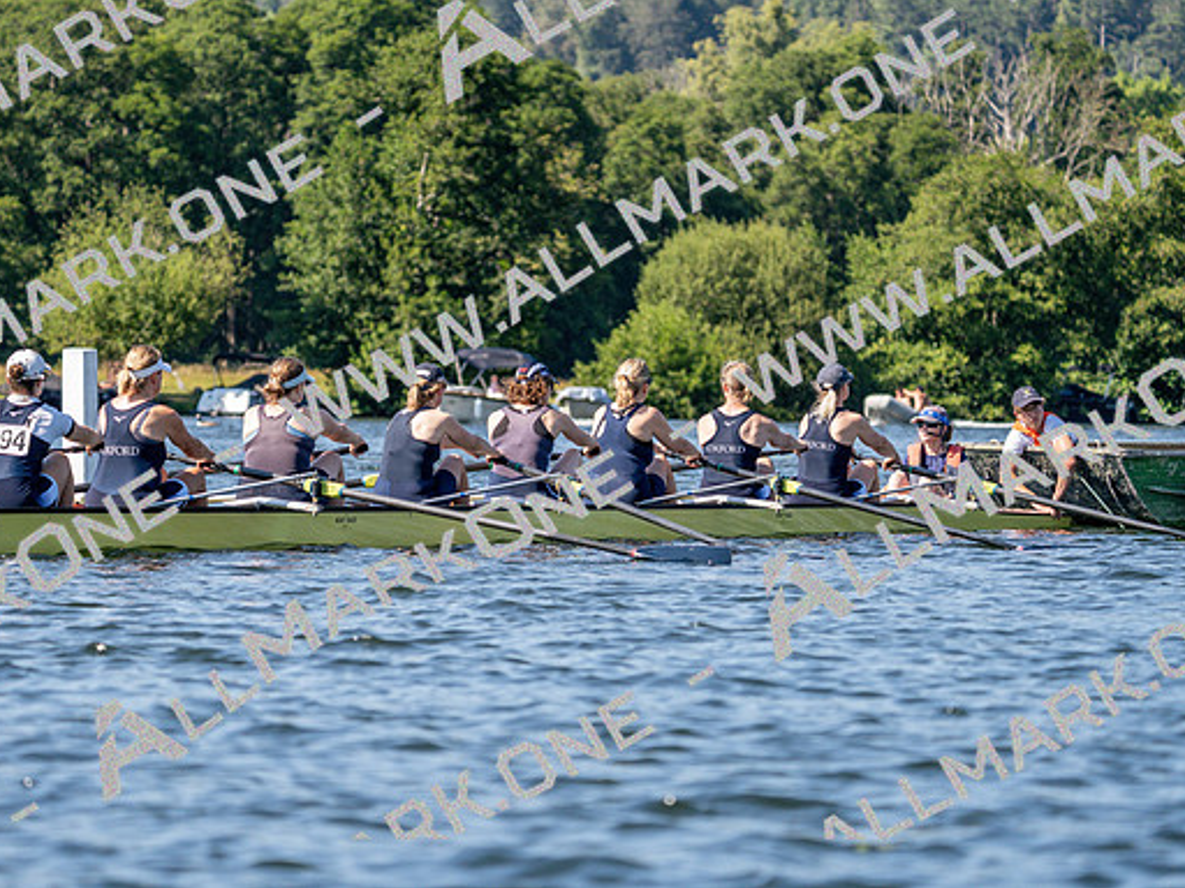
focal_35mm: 218
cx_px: 565
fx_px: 7463
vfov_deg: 6.8
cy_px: 443
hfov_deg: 9.1
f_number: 5.6
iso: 320
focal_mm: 200
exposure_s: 1/1600
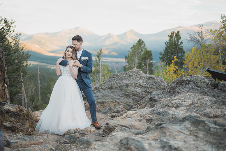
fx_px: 225
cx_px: 113
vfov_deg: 37.0
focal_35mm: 36
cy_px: 76
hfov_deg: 53.3
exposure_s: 1/1000
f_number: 1.4
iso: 200
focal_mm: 35
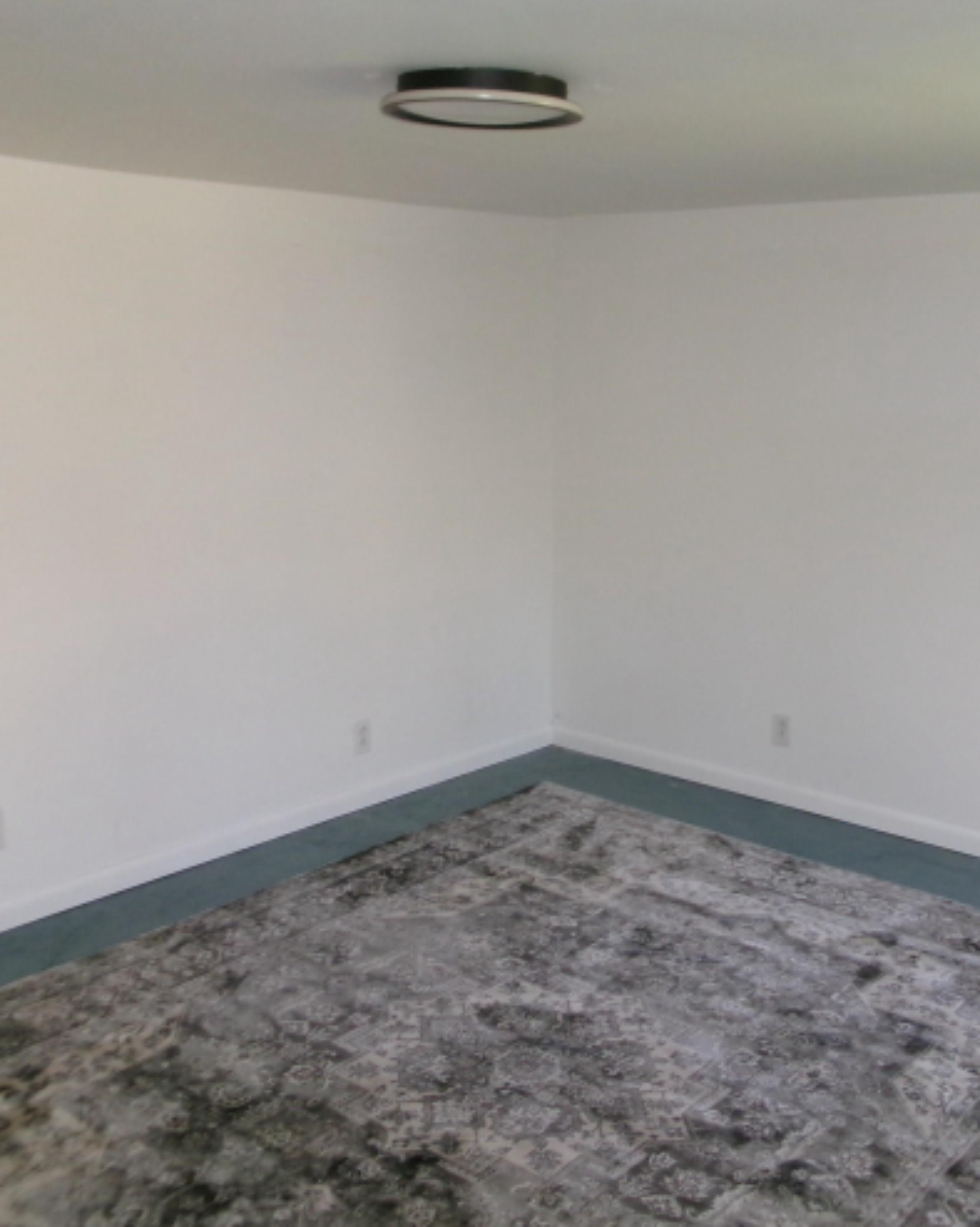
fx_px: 1342
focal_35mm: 37
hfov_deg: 39.9
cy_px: 607
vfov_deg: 49.1
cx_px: 606
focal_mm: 5.1
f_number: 3.9
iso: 320
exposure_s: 1/34
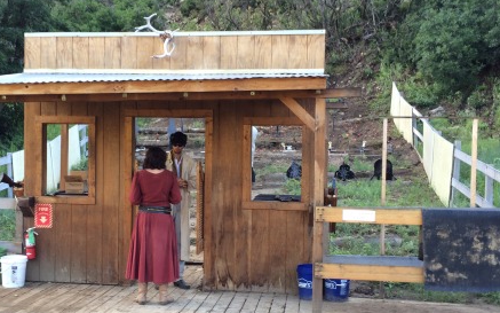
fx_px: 613
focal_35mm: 45
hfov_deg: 44.2
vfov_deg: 28.6
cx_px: 214
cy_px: 170
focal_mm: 4.15
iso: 32
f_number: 2.2
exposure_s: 1/60
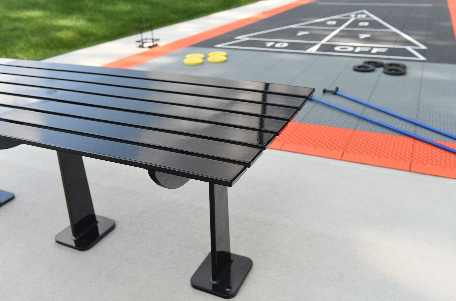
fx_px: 429
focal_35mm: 34
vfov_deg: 38.7
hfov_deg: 55.9
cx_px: 228
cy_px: 150
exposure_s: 1/500
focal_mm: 34
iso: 2000
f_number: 8
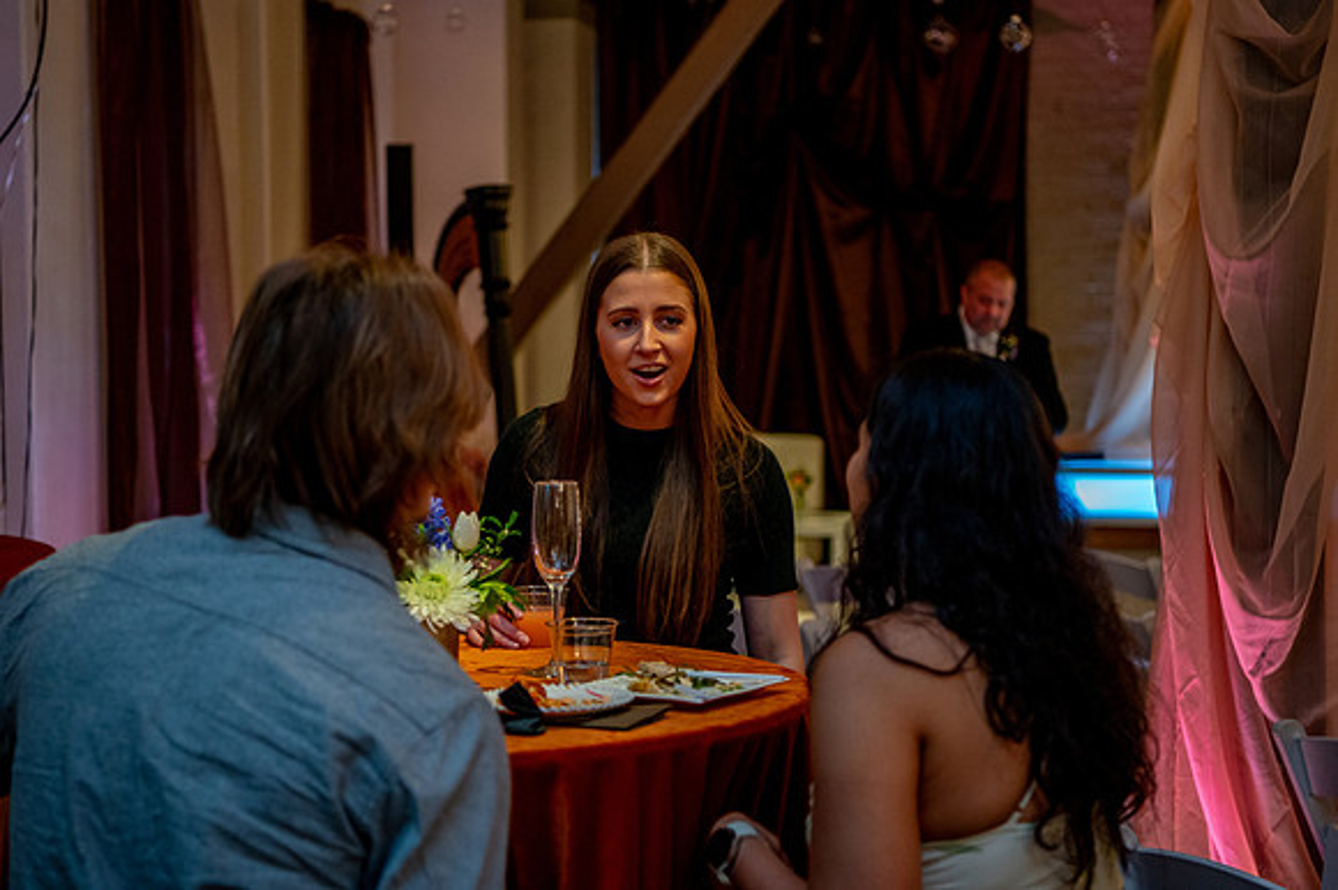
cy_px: 445
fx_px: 2301
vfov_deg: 21.9
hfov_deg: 32.4
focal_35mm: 62
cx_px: 669
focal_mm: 58
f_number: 2.8
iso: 2500
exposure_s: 1/160
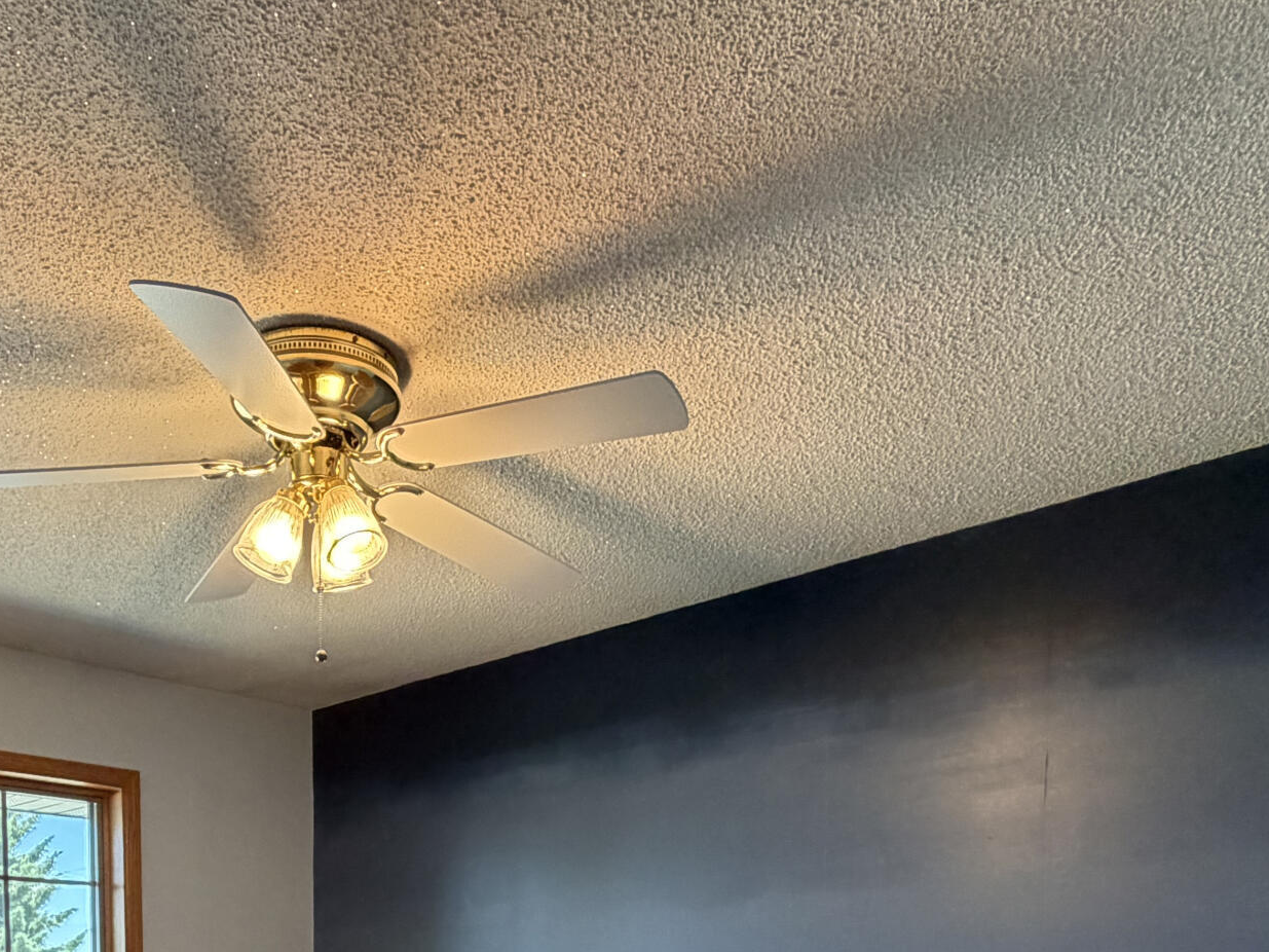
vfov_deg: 34.5
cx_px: 460
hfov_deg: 53.3
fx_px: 1246
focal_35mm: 34
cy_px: 1106
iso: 320
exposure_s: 1/120
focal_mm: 2.22
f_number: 2.2
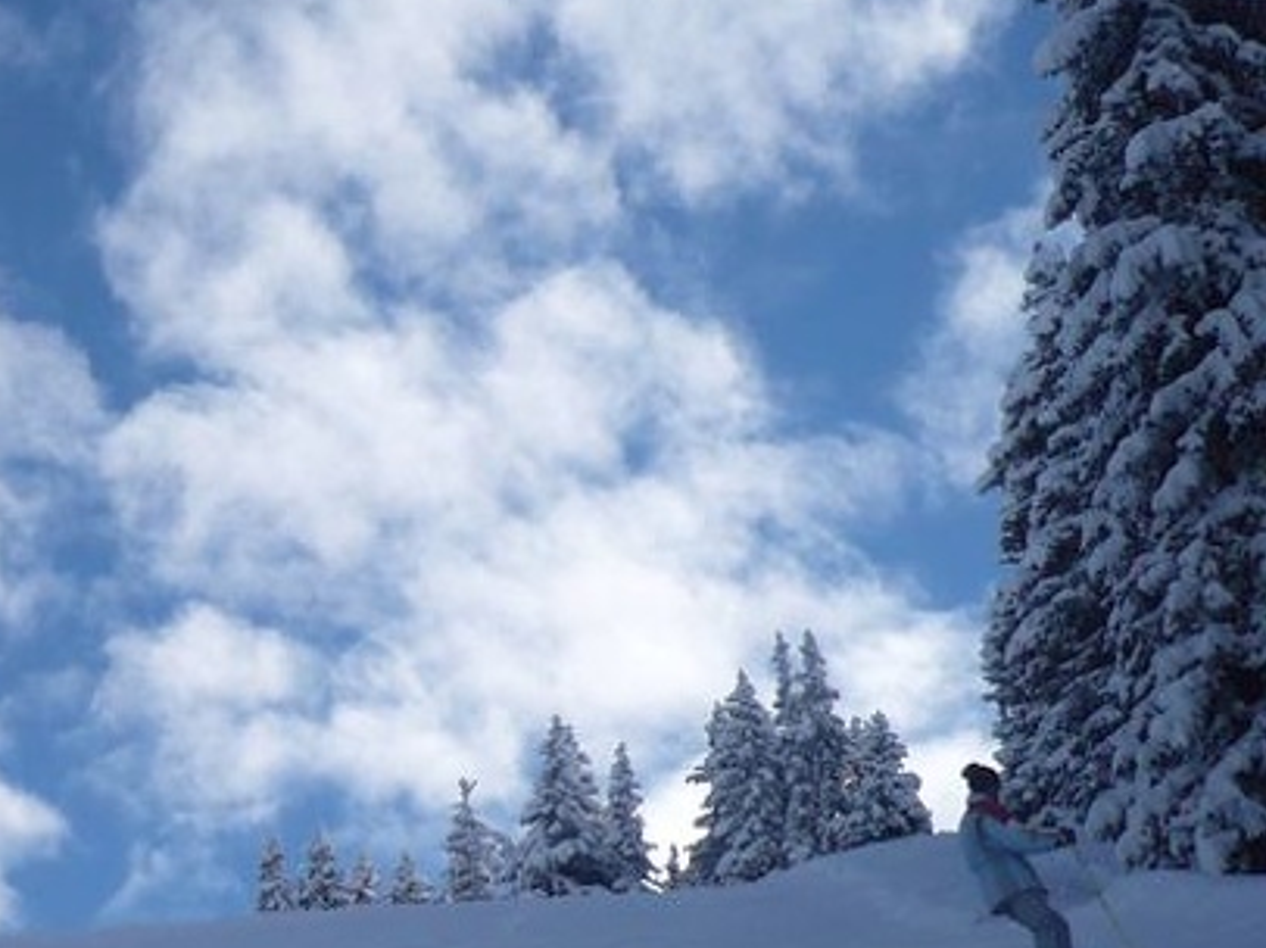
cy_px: 739
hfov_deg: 20.8
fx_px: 3180
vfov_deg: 16.8
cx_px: -302
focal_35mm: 87
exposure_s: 1/500
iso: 100
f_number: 8
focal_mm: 5.8
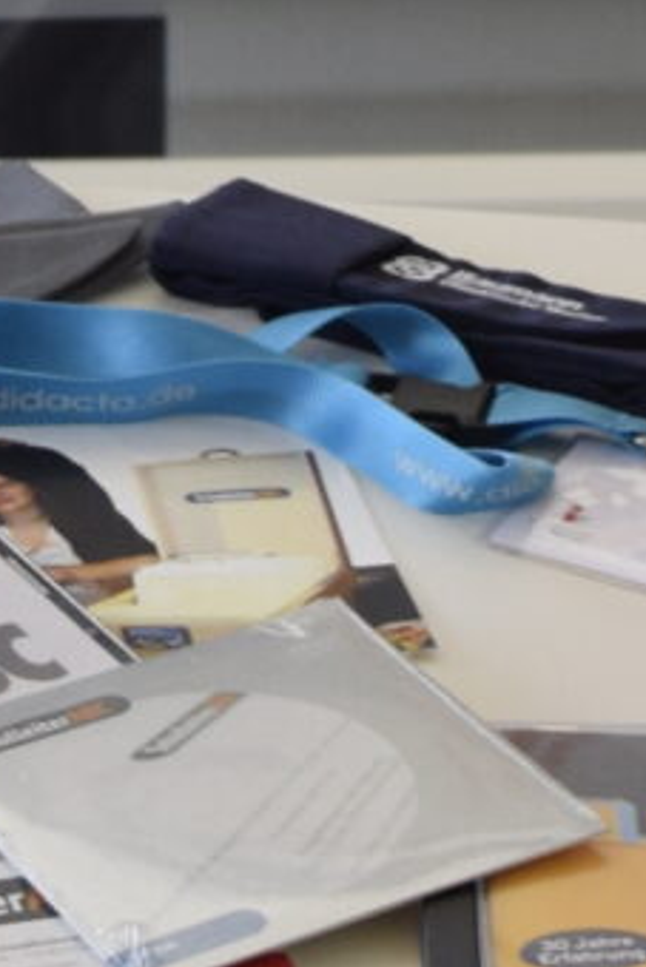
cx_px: 297
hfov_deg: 6.8
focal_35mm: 203
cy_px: -805
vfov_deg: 9.6
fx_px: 5458
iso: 400
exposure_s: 1/100
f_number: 5
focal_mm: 18
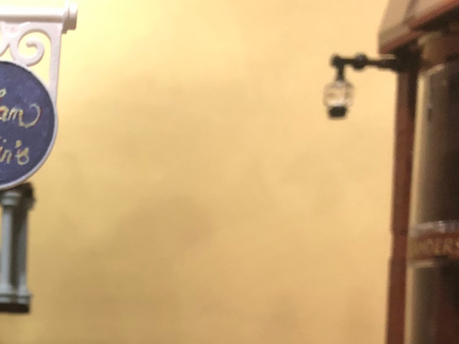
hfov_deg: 24.8
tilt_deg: -2.9
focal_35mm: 70
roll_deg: -0.1
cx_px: -107
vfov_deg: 19.9
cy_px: 399
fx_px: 928
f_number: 1.8
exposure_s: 1/4
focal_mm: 3.99
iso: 100
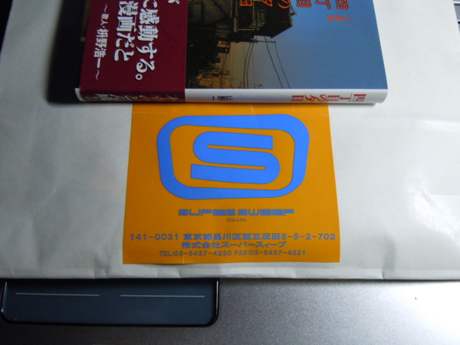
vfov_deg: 46.8
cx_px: 230
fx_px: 399
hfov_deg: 60.0
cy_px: 172
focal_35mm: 30
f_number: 3.5
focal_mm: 5.4
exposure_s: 1/25
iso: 400
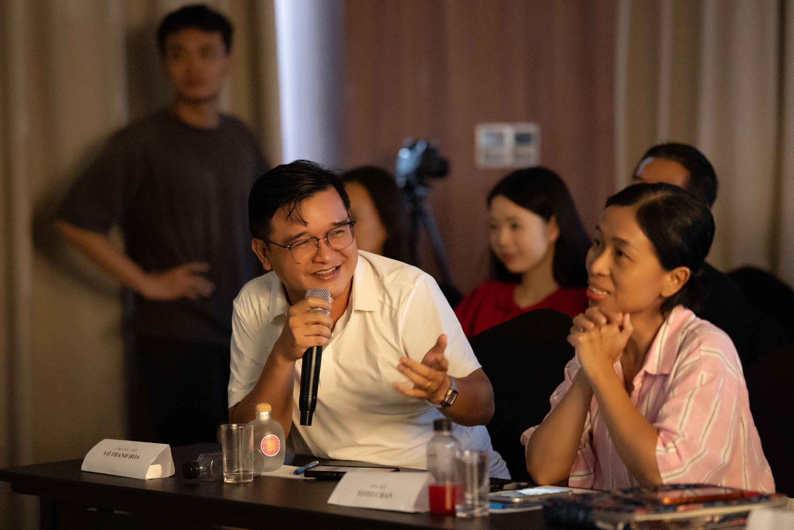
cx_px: 397
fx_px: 2801
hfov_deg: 16.1
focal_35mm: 127
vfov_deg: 10.8
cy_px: 265
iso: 6400
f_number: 1.4
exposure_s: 1/160
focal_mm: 85
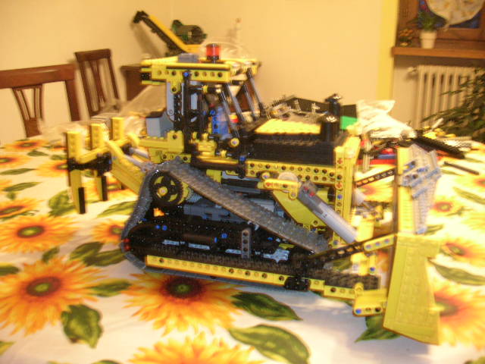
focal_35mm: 34
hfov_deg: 54.0
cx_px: 242
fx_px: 476
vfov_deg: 41.8
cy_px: 182
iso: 200
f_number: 2.9
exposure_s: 1/2.2
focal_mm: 5.7
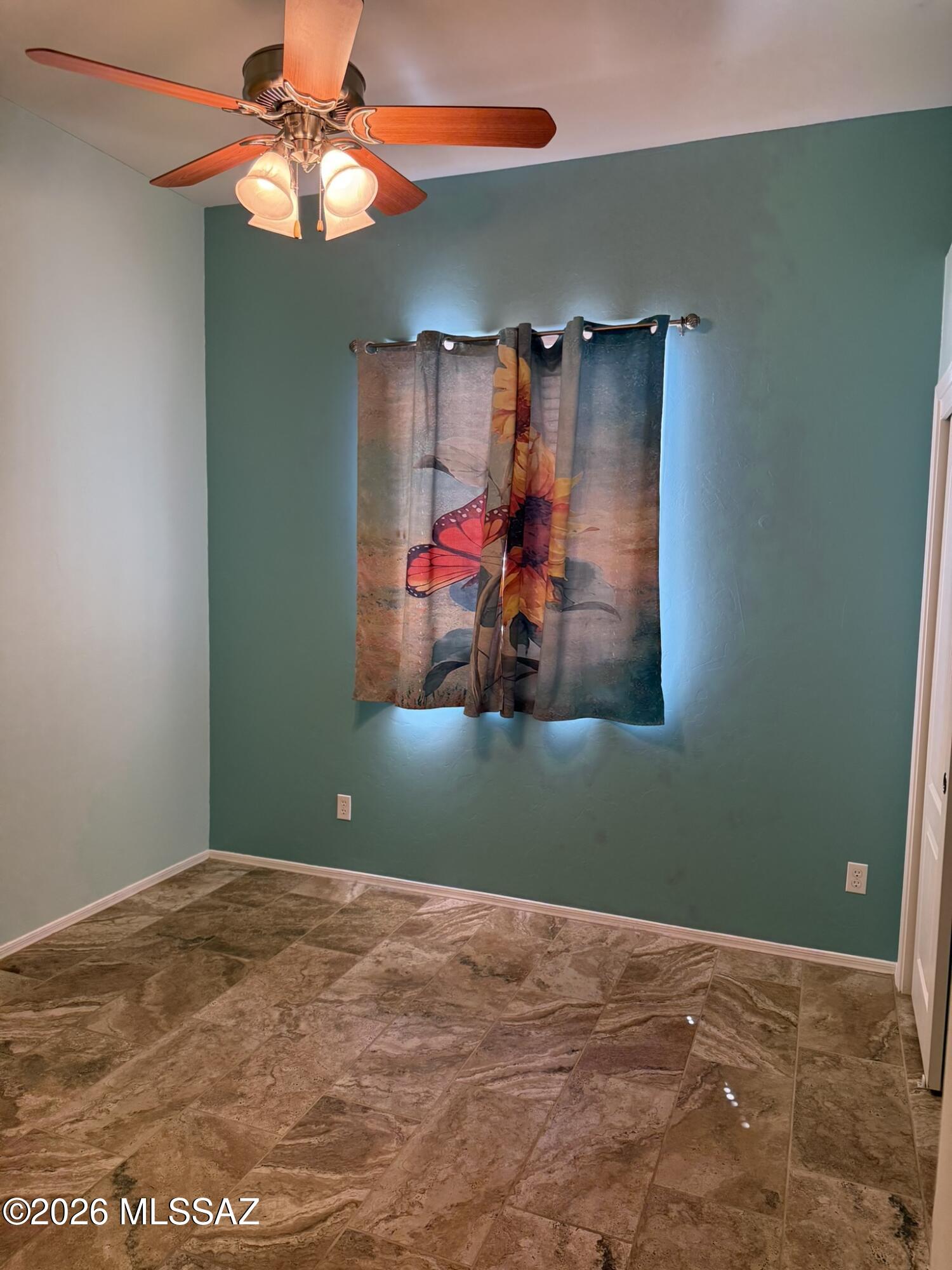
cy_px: 635
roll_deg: -2.0
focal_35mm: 24
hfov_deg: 56.8
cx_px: 476
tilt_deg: -4.9
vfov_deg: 71.6
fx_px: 880
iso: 200
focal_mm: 6.76
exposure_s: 1/60
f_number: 1.78
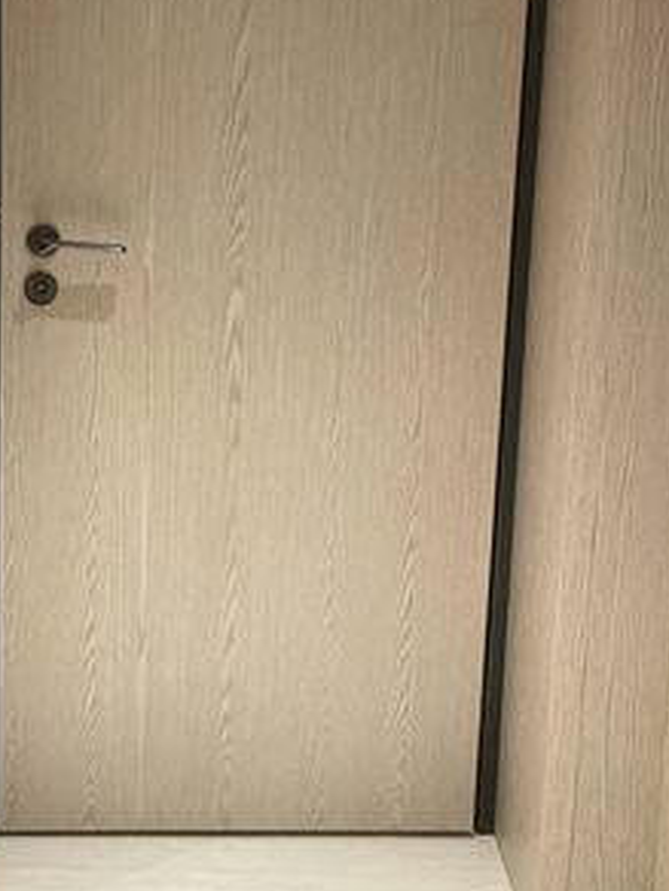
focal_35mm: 48
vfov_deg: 37.9
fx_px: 1237
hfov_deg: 29.9
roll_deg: -0.7
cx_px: 188
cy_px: 156
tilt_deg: -7.7
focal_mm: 3.99
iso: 320
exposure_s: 1/40
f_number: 1.8
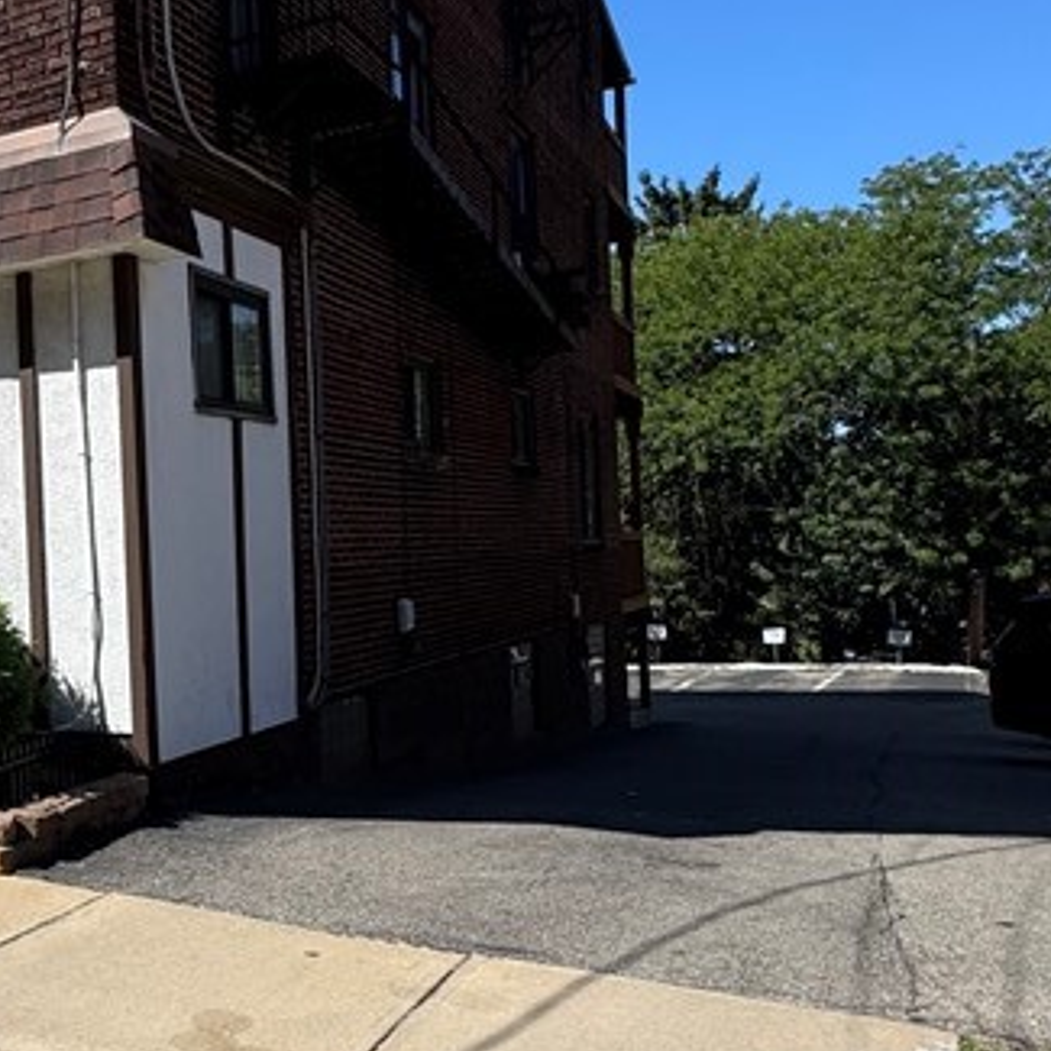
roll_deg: +4.1
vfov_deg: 42.8
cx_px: 19
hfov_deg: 38.4
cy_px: 550
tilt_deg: +0.0
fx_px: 1340
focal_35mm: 39
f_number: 2.2
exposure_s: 1/1567
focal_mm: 2.22
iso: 50
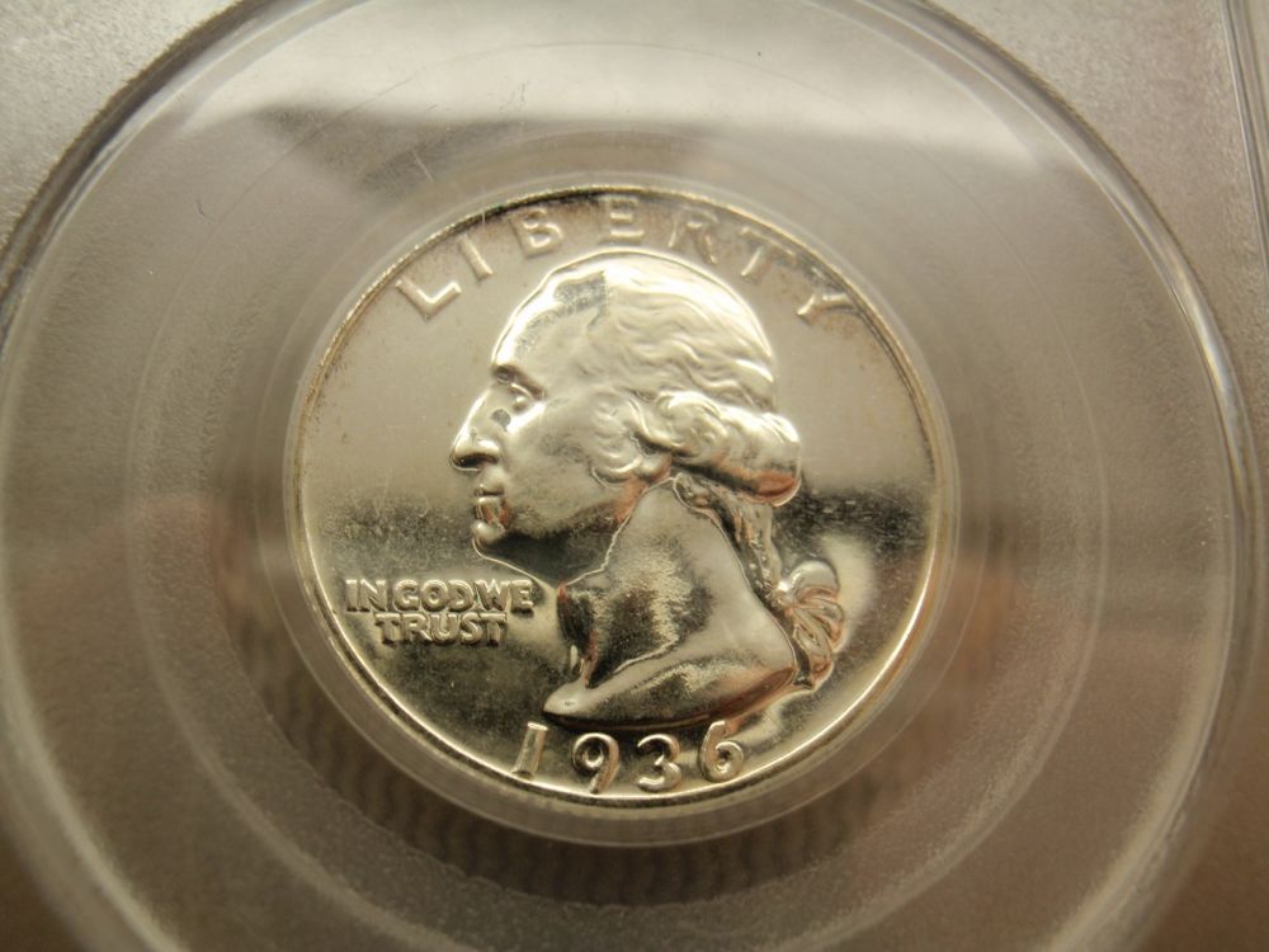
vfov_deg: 36.0
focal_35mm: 40
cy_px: 476
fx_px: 1466
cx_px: 634
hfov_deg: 46.8
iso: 64
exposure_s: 1/50
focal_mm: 7.25
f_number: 3.9
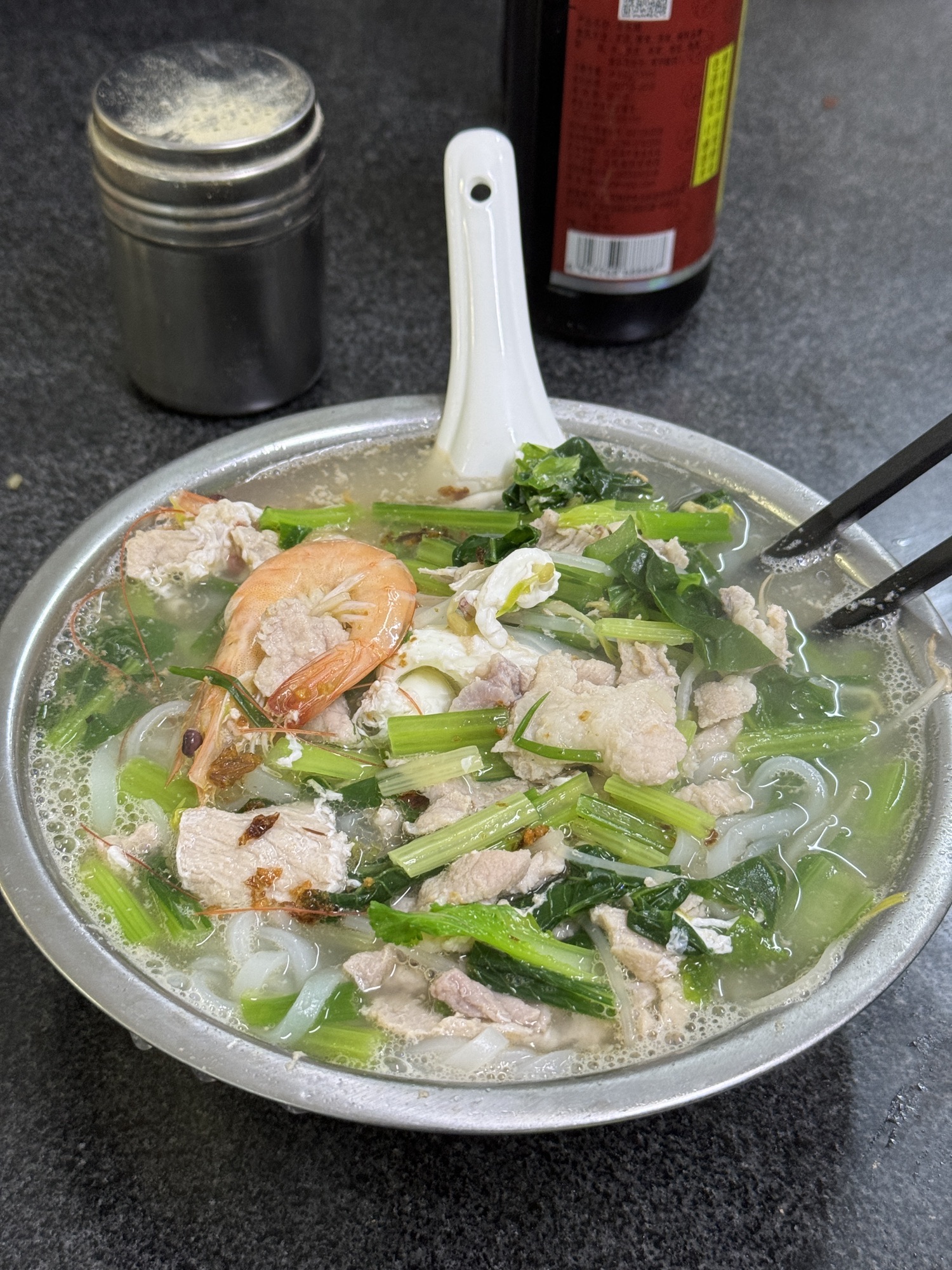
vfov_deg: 39.7
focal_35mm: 48
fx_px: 1760
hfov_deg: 30.3
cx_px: 476
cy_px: 635
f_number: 1.78
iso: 200
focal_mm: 6.86
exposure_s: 1/50
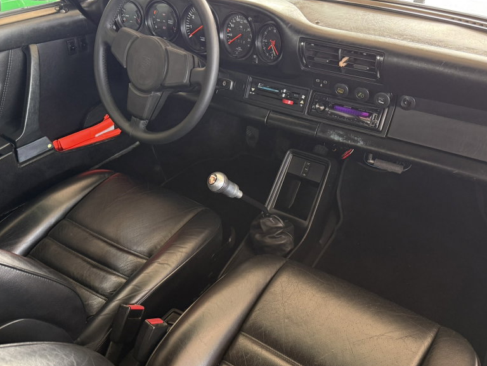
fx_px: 450
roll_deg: +0.2
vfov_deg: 44.1
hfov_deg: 56.8
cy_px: 207
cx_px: 249
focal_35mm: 32
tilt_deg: -33.9
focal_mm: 6.76
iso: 250
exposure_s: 1/60
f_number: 1.78
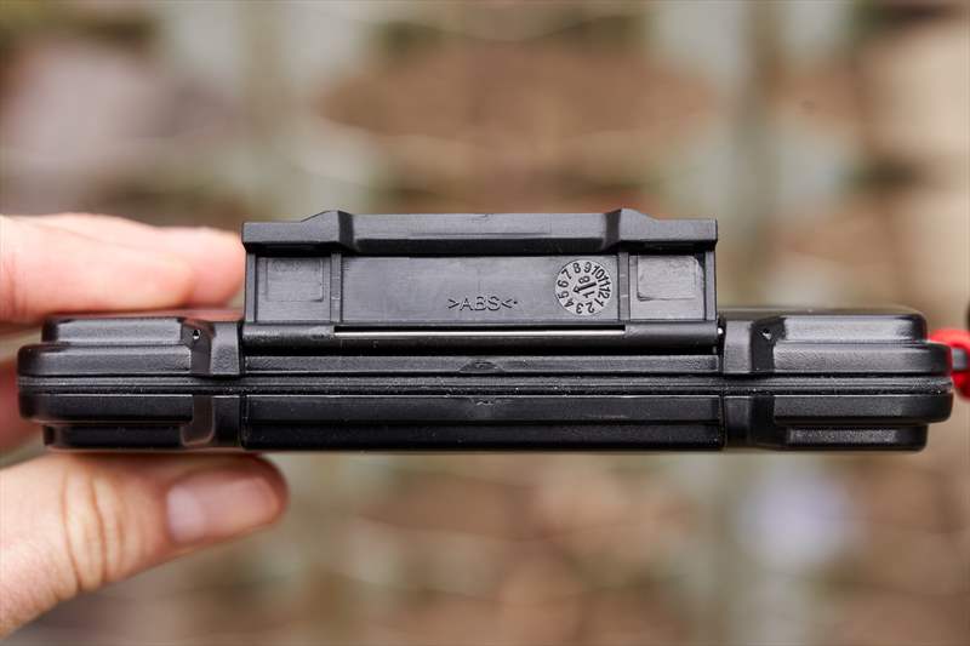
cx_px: 485
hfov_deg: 28.8
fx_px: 1886
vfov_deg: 19.4
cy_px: 323
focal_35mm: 70
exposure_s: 1/100
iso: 200
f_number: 5
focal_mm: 70
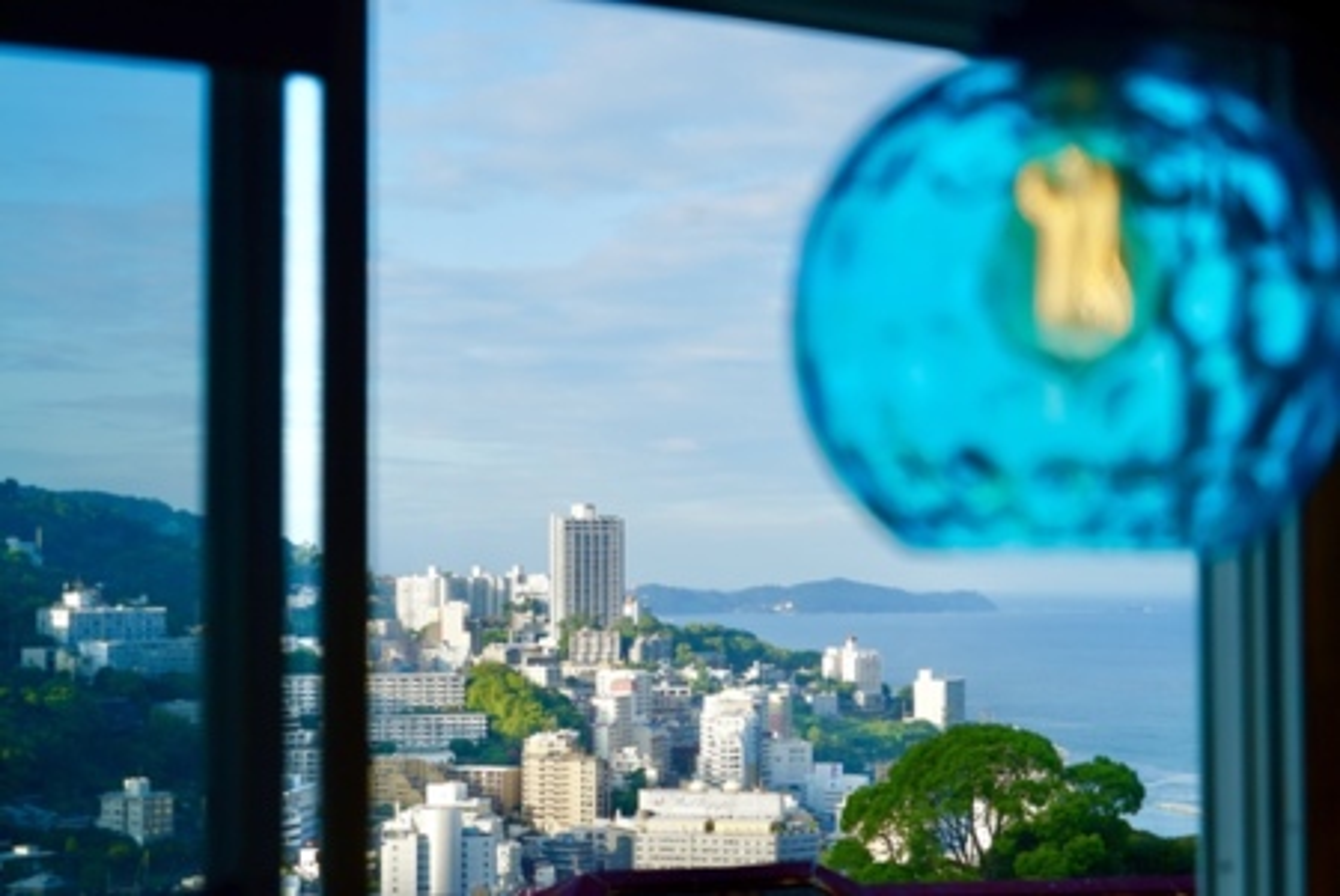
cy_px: 448
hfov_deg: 29.2
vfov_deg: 19.8
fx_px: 2571
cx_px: 670
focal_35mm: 69
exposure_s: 1/200
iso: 100
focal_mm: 69
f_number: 6.3
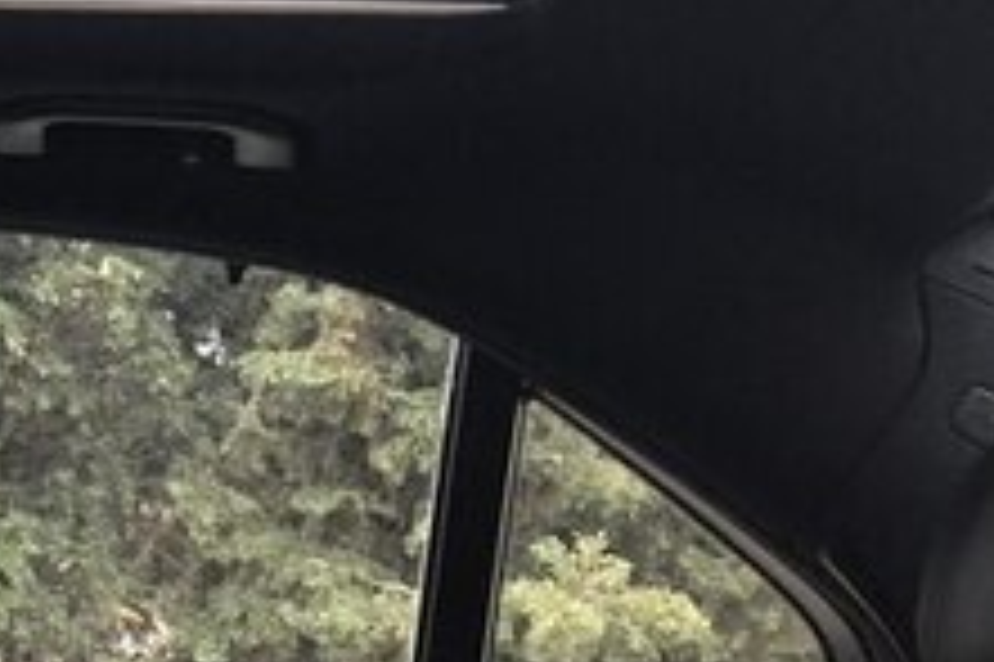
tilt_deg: +19.4
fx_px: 2400
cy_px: 88
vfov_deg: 15.5
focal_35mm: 87
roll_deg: -6.7
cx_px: -481
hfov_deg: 20.2
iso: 40
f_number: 1.8
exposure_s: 1/20
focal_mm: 3.99
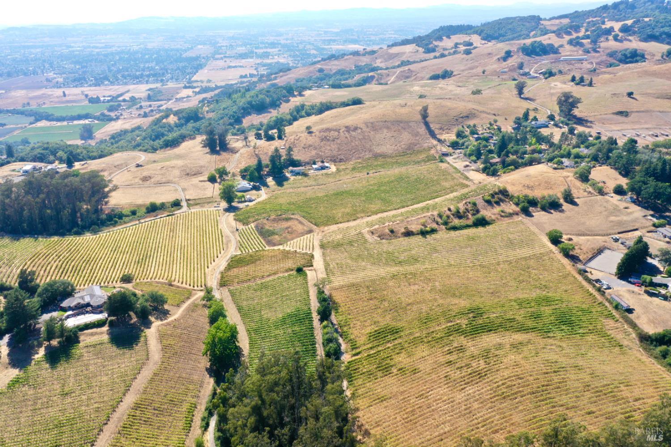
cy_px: 224
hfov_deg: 65.5
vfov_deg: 46.4
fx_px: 522
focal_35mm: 28
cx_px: 336
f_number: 5.6
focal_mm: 10.26
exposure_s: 1/320
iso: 100
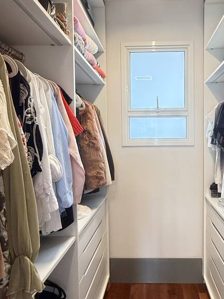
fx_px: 224
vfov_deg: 67.3
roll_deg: +0.6
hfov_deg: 52.1
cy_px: 149
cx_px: 147
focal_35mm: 26
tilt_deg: -1.2
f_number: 2.2
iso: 500
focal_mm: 2.22
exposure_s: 1/60
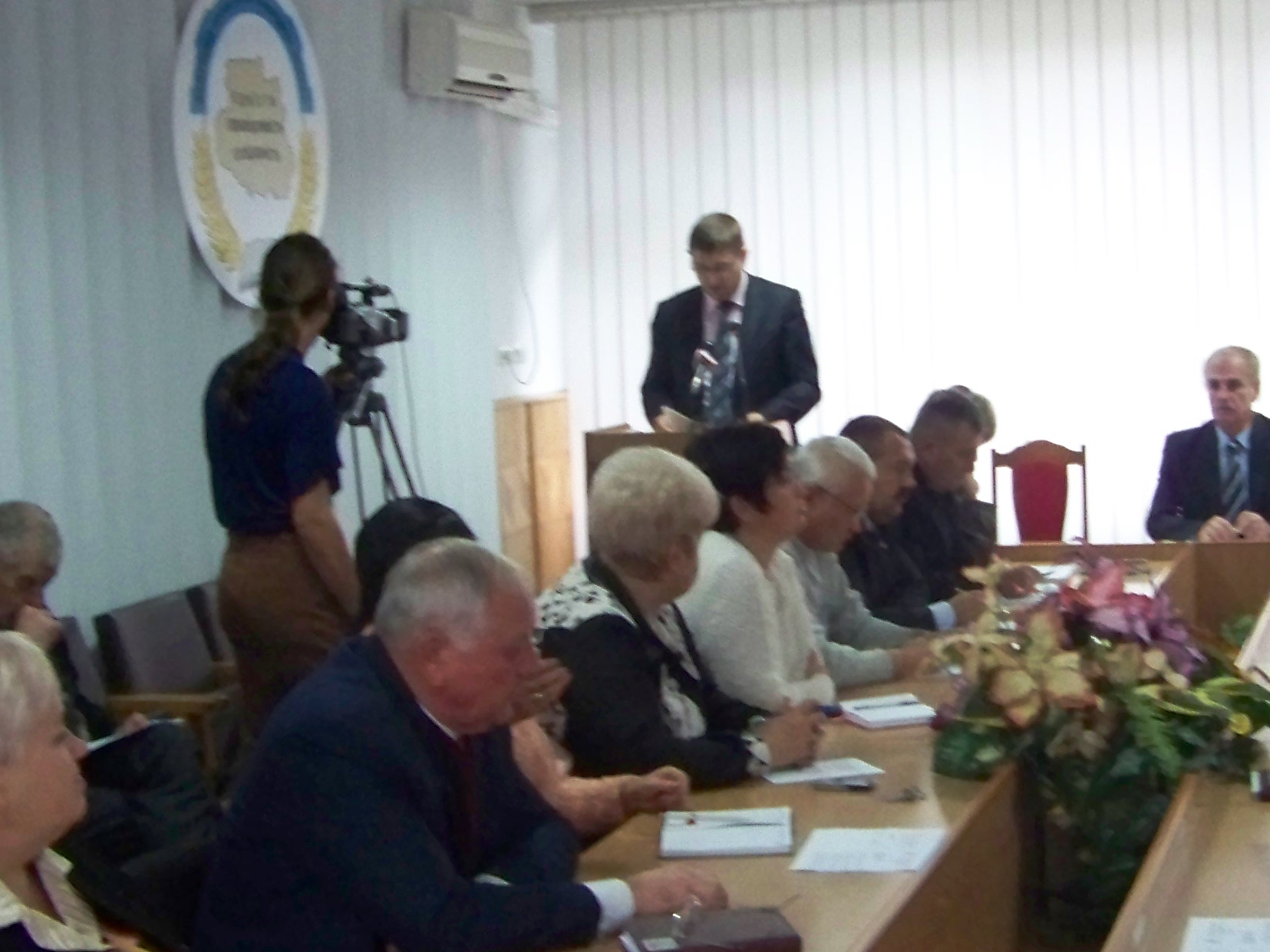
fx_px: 2605
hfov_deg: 27.3
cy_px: 436
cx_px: 789
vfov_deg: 20.7
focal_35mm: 71
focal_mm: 5.85
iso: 400
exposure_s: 1/30
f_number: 2.8
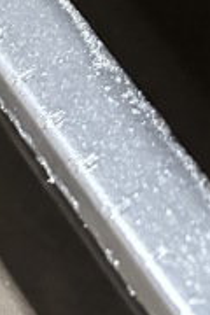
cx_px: -196
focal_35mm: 113
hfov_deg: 11.1
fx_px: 989
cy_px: -356
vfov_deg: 14.4
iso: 1000
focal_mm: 6.86
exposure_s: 1/56
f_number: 1.78
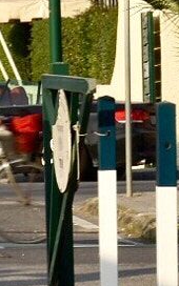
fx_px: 4355
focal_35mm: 558
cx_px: -456
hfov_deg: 2.3
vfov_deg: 3.8
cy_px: -49
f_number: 11
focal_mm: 62
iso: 100
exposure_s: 1/125
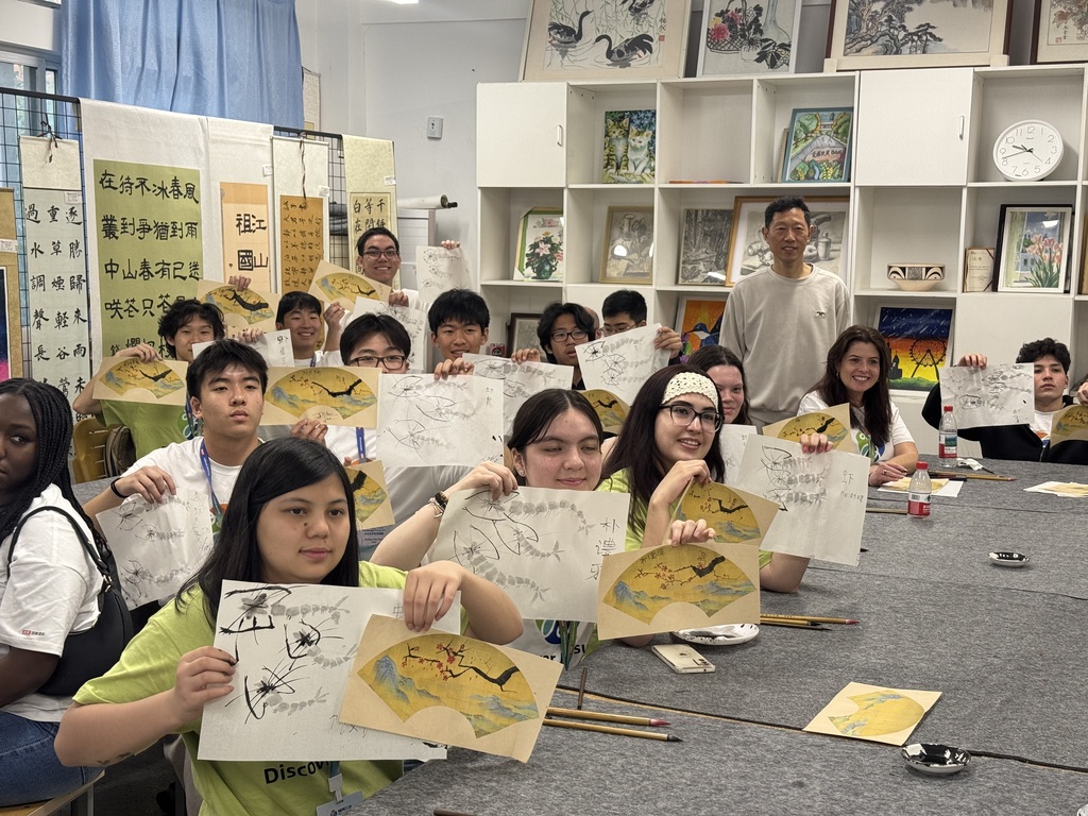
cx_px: 544
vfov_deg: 30.3
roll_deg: -1.5
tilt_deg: -7.0
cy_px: 408
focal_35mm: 48
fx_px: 1509
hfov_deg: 39.7
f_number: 1.78
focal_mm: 6.76
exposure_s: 1/94
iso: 100
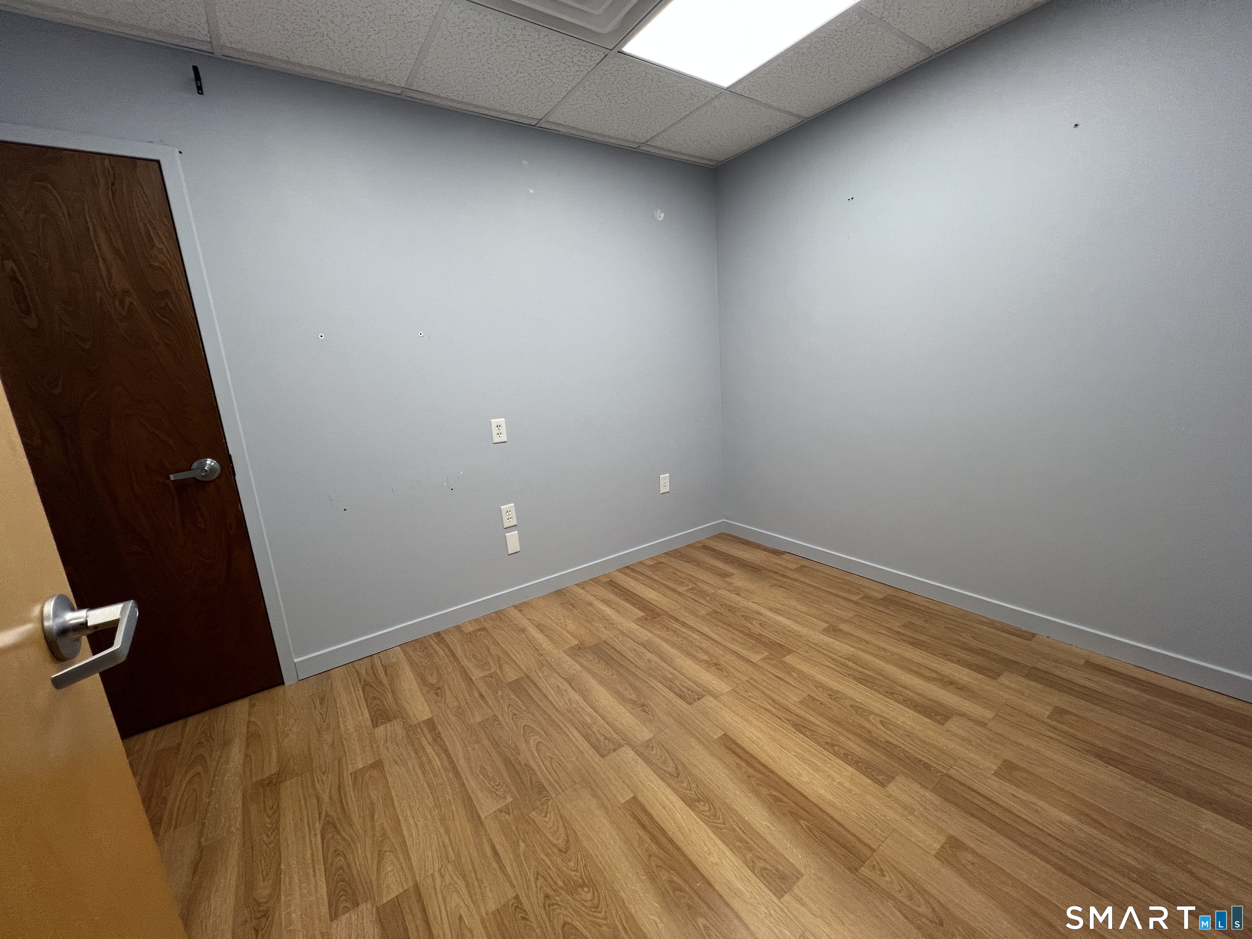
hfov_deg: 106.2
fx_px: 470
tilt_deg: -12.9
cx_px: 626
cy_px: 470
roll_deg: +3.6
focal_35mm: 13
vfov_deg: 89.9
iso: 125
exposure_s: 1/120
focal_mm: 1.57
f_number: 1.8
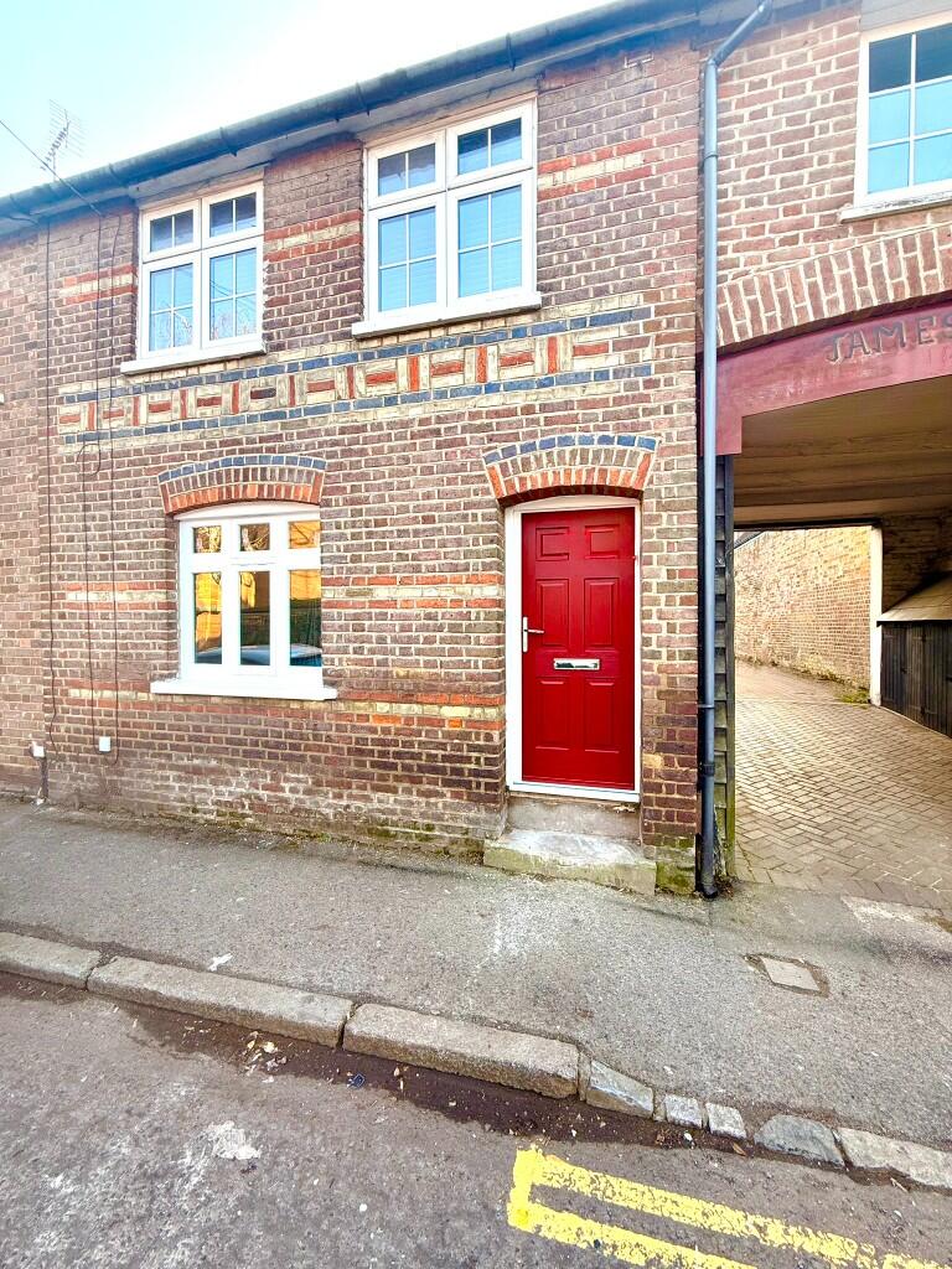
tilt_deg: +0.1
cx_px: 476
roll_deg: +0.4
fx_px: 513
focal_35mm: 14
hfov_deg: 85.7
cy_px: 634
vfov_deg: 102.1
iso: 50
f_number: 2.2
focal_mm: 2.22
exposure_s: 1/104
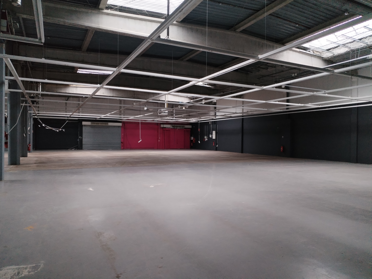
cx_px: 186
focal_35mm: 26
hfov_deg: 67.3
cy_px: 140
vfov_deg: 53.1
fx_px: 279
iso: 860
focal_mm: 4.75
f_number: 1.8
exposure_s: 1/25
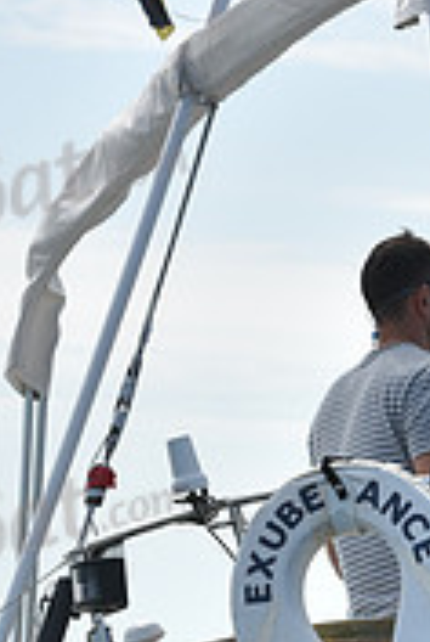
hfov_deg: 3.2
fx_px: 7638
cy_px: 689
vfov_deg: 4.8
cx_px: 377
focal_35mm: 428
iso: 320
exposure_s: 1/1000
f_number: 8
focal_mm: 130
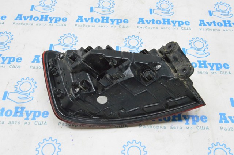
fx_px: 234
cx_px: 117
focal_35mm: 36
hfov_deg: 53.2
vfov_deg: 36.8
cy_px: 78
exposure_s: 1/15
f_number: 20
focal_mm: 24
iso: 6400
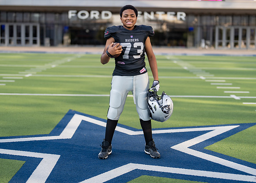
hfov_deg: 32.6
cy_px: 78
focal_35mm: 60
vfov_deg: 23.6
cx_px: 130
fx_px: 437
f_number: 1.2
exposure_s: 1/2500
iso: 100
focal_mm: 50
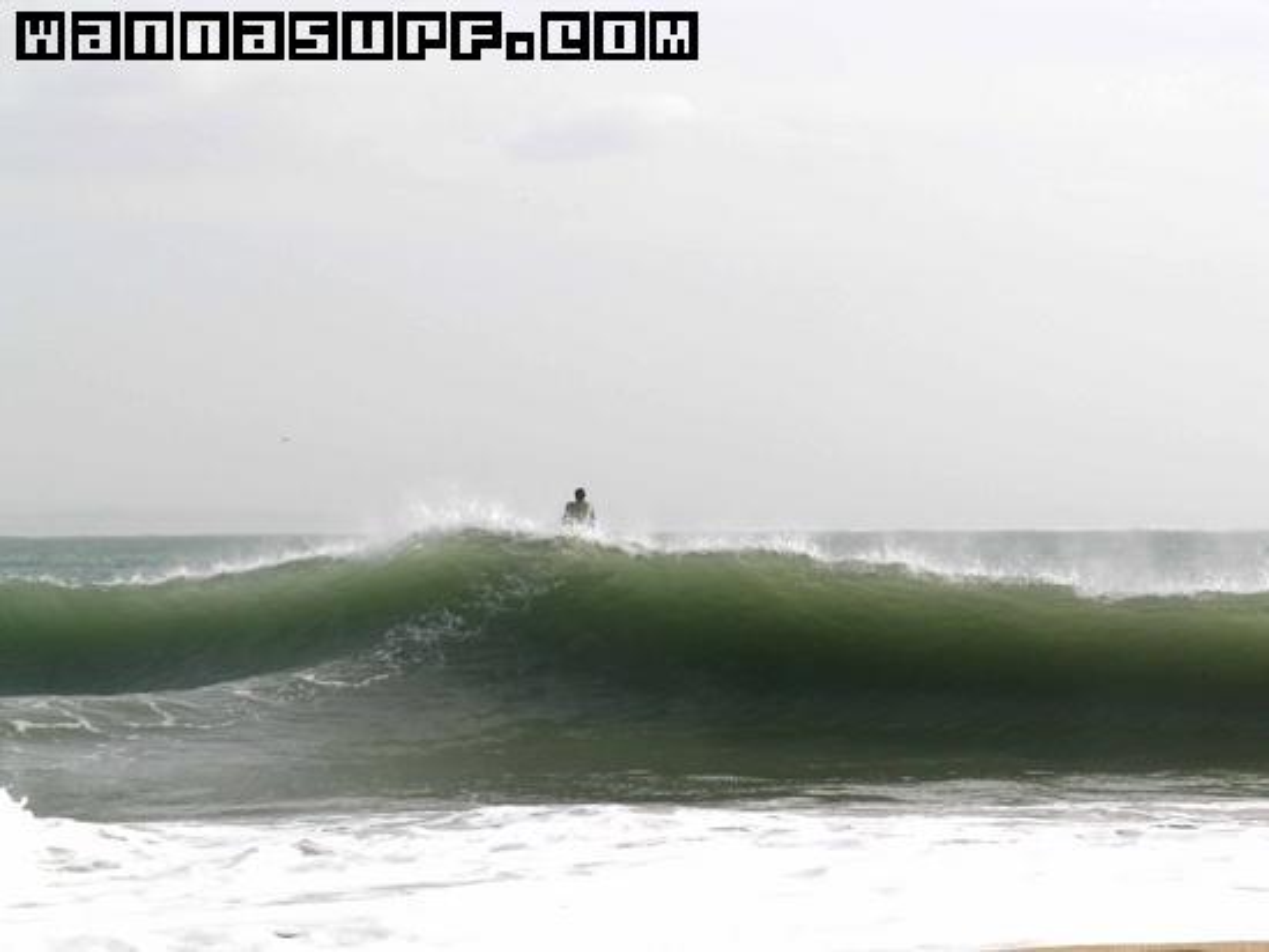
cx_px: 634
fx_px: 4253
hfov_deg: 17.0
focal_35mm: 116
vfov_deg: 12.8
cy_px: 476
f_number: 7.3
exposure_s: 1/167
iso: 50
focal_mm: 24
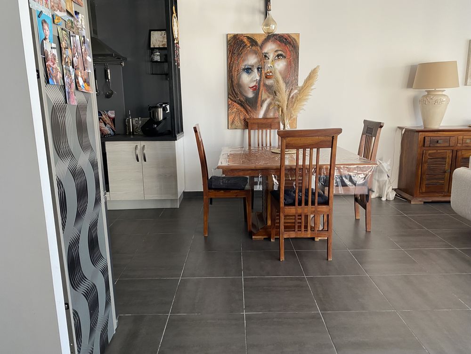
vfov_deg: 53.1
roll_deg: +0.2
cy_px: 177
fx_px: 354
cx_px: 236
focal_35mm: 26
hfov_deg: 67.3
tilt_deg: -11.5
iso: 125
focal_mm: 4.25
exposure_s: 1/64
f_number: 1.8
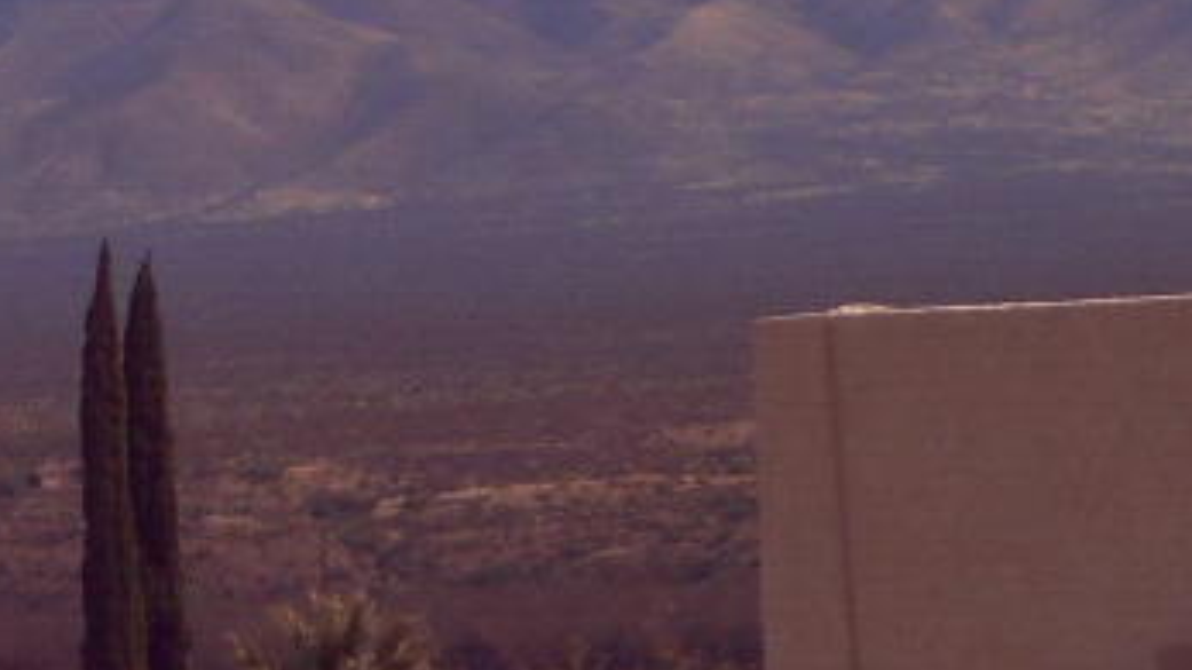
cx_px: 1498
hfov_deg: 4.8
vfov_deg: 2.7
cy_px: -38
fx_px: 14125
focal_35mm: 447
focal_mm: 15.9
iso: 80
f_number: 5.6
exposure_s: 1/800
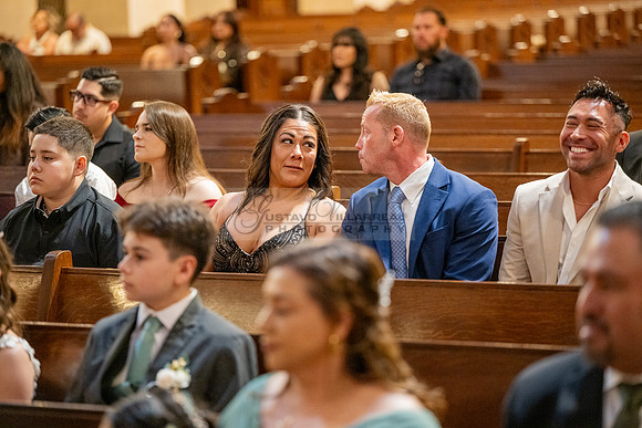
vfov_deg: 11.0
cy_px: 214
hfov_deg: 16.4
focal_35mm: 125
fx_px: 2230
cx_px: 321
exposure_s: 1/100
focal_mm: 125
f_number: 2.8
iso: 2000
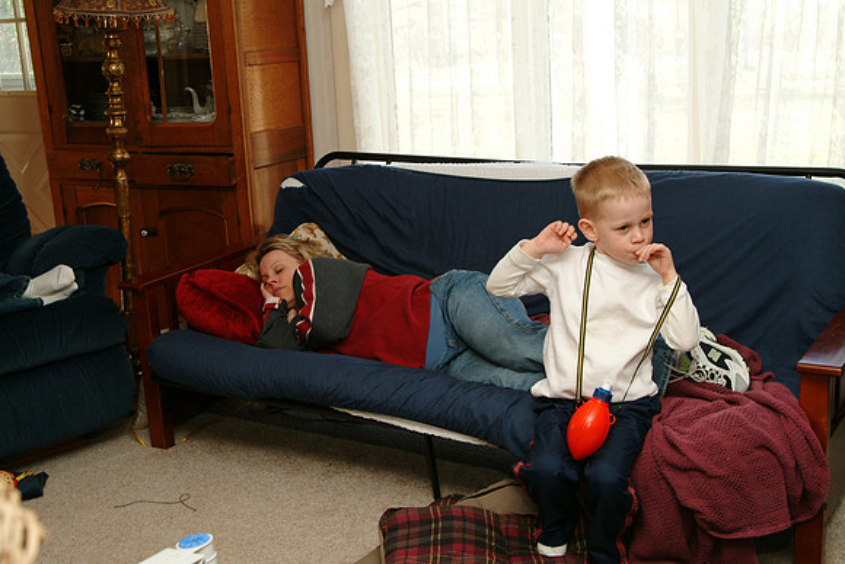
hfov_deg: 43.6
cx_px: 422
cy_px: 282
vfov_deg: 29.9
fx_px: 1056
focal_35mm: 45
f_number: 5.6
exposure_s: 1/60
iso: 400
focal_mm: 30
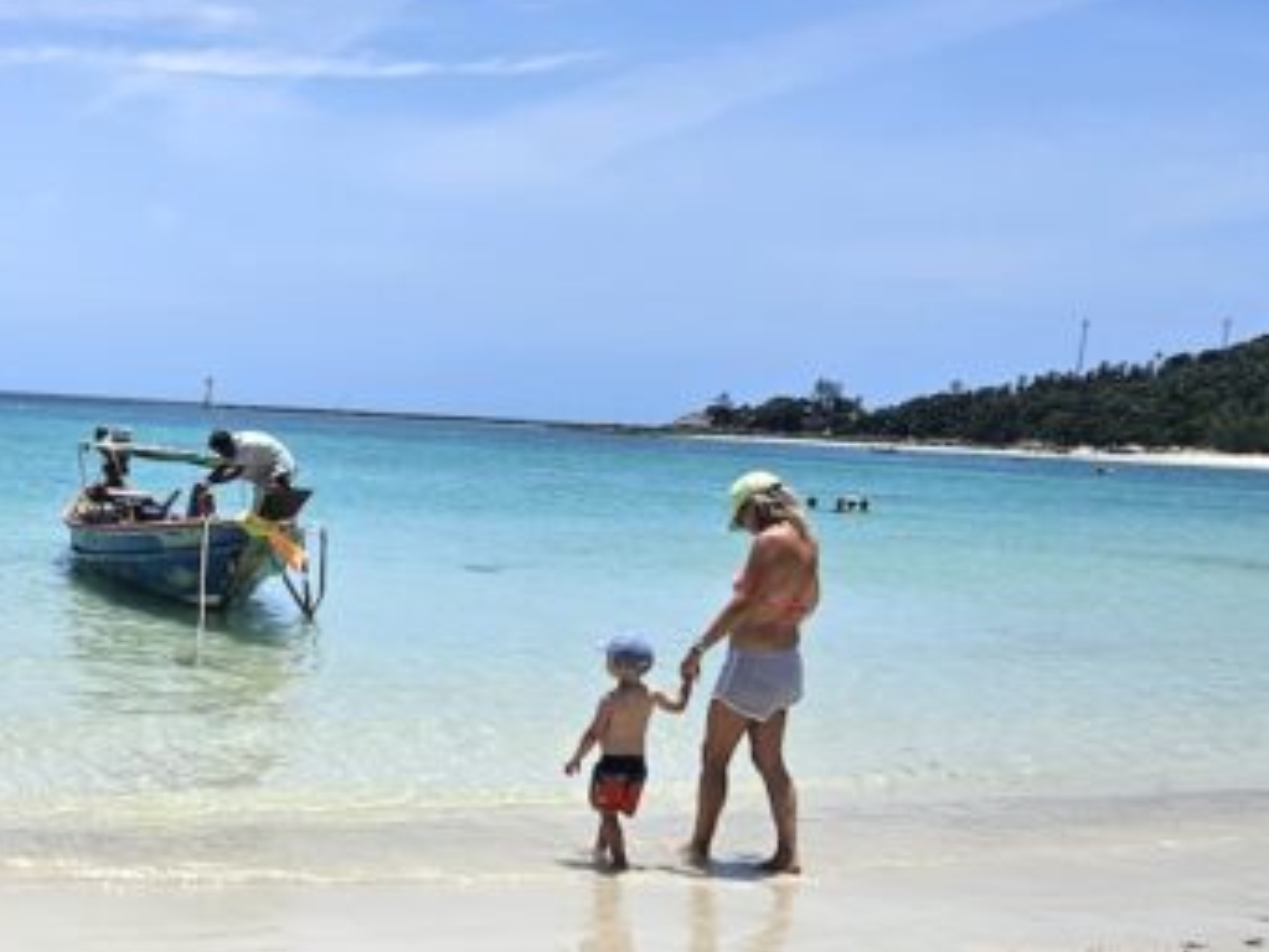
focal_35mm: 54
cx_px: -41
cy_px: 703
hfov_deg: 32.3
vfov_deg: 26.7
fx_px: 1980
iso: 25
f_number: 1.8
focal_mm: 5.4
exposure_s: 1/5144
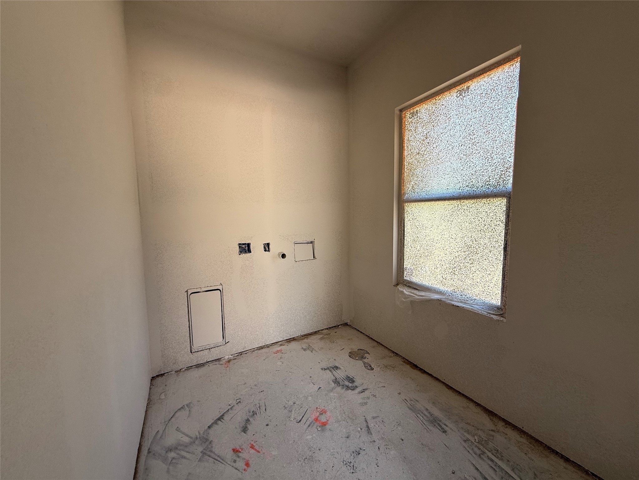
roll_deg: +1.1
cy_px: 240
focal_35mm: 14
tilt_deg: -5.3
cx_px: 320
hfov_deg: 102.1
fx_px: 258
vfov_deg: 85.7
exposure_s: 1/99
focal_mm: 2.22
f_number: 2.2
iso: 64
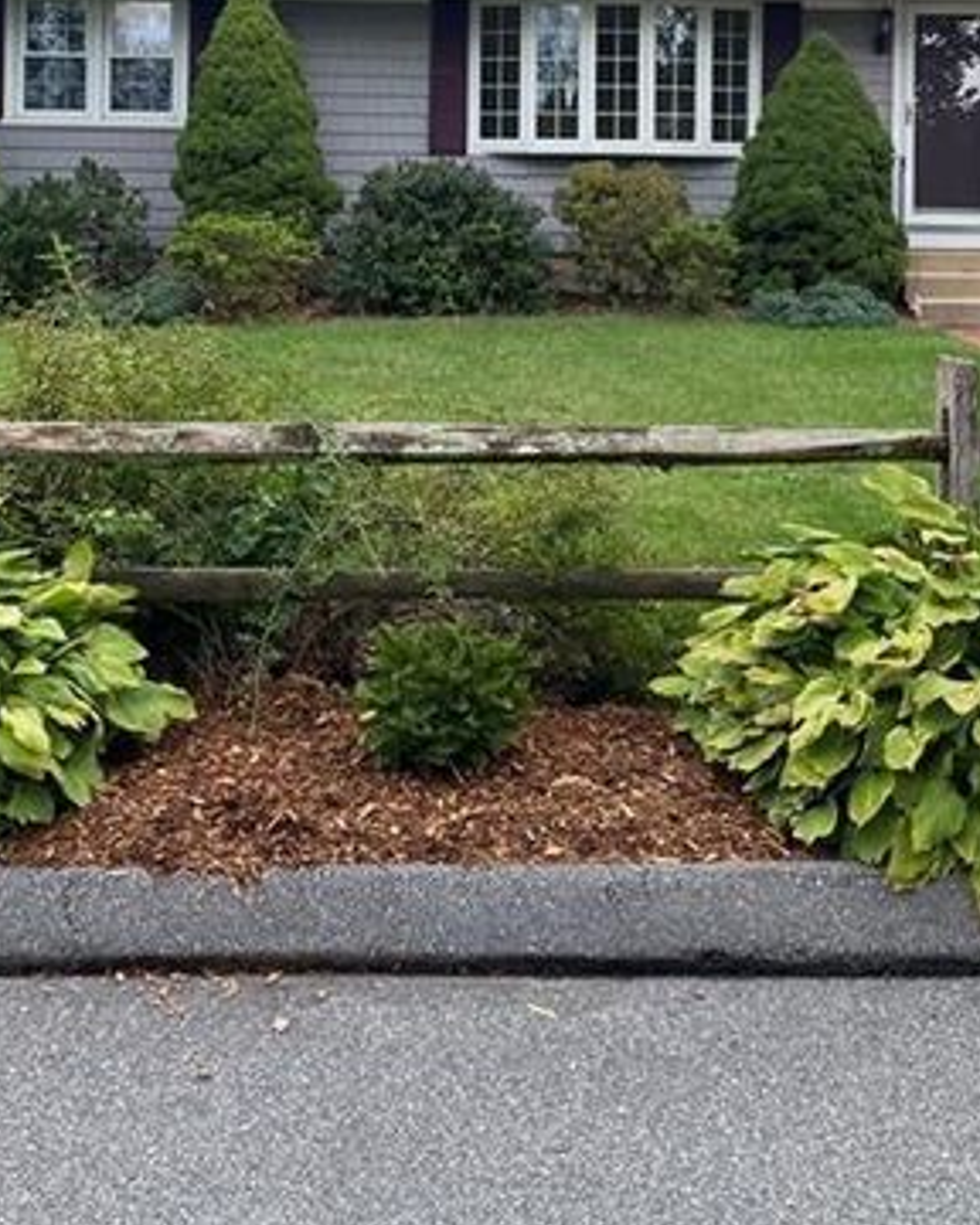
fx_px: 1704
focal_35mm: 47
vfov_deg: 37.7
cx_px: 480
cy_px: 196
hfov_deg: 32.1
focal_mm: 4.25
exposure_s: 1/510
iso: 32
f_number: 1.8
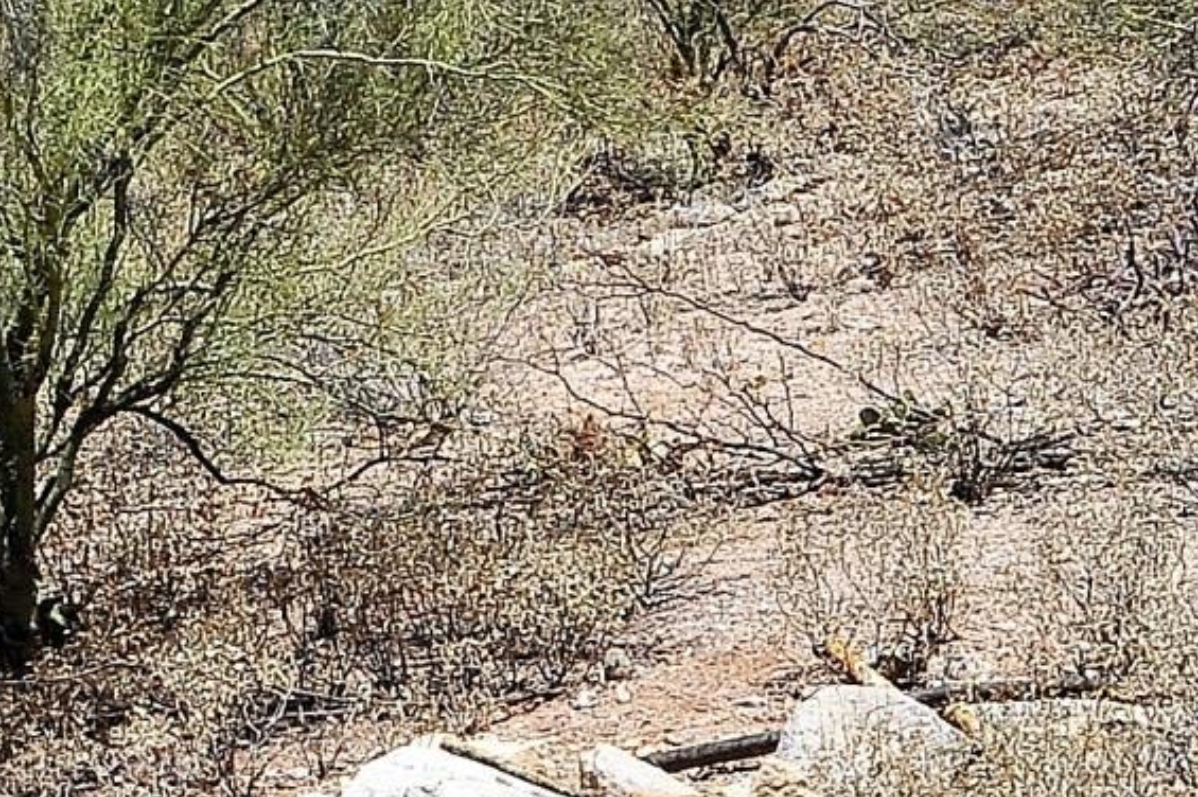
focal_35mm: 170
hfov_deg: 11.5
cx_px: -681
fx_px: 5654
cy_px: -89
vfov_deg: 8.0
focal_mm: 32
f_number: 13
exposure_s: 1/320
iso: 320
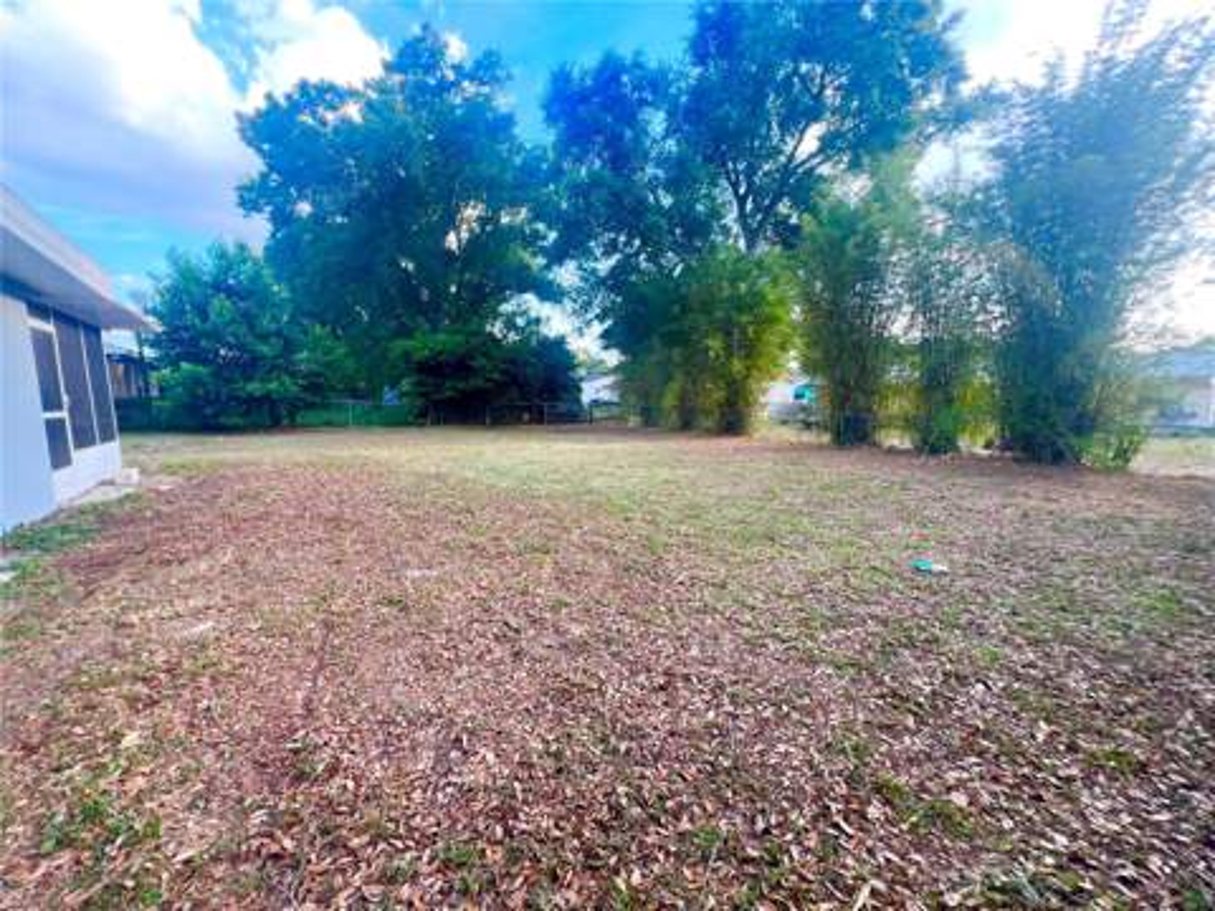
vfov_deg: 89.9
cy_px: 456
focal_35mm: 13
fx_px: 456
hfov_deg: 106.2
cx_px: 608
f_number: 1.8
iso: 32
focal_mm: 1.57
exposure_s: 1/99
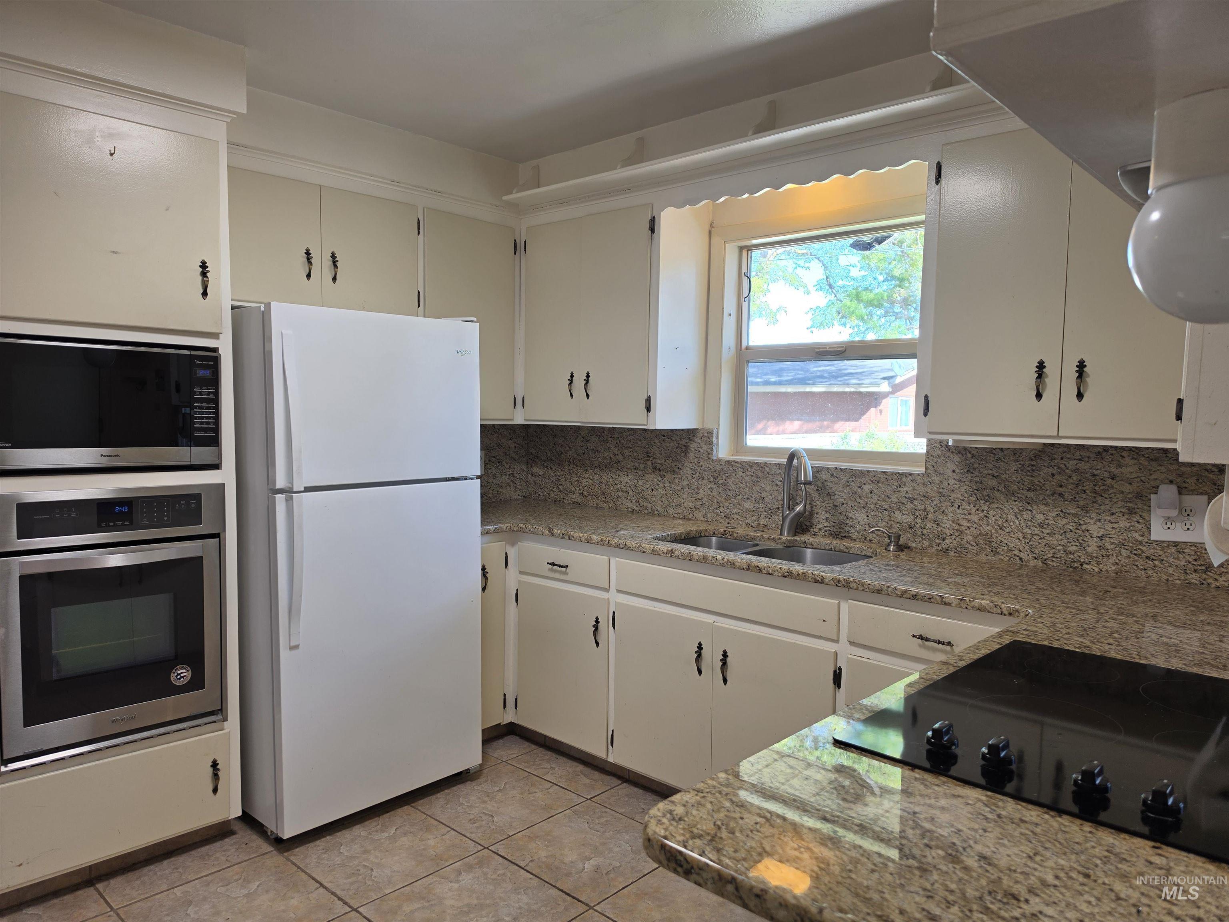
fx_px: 817
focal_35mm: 23
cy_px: 461
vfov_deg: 58.9
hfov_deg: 73.9
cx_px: 614
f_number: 1.4
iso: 32
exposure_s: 1/120
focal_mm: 6.5
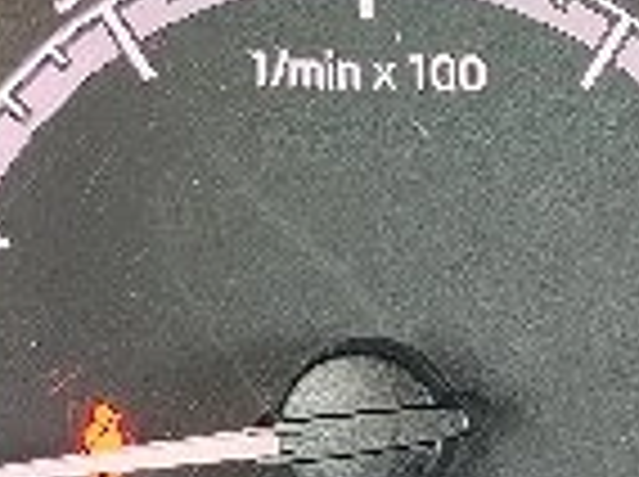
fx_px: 2985
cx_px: 958
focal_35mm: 162
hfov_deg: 11.7
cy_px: 630
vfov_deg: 9.0
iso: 80
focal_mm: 6.62
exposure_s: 1/50.3
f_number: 1.67
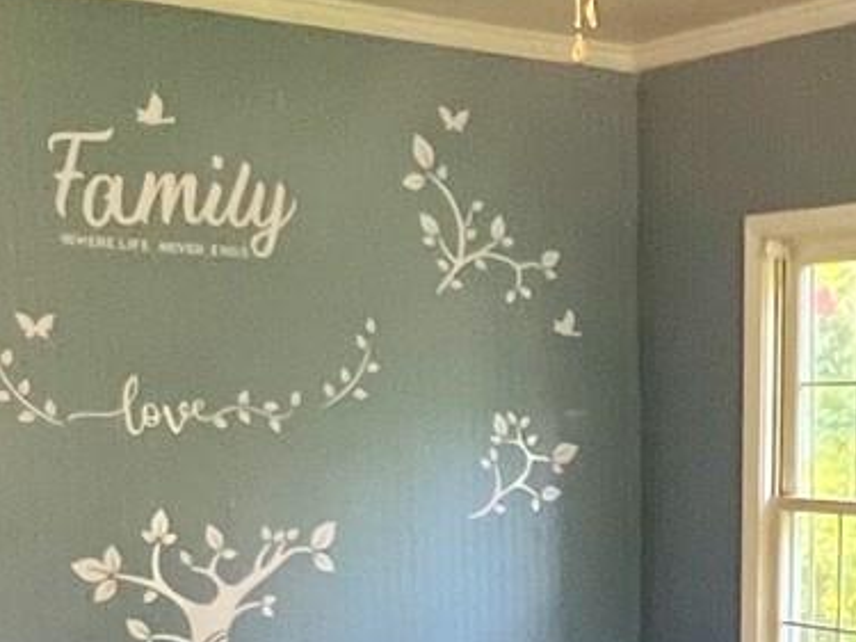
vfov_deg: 19.5
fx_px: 1755
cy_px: 775
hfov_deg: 26.1
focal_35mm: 71
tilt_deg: -11.8
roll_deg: -0.5
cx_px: 838
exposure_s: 1/60
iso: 320
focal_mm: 1.57
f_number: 1.8
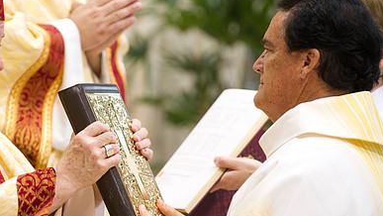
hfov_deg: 8.9
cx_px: 144
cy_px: 137
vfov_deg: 5.0
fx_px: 2469
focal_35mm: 243
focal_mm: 155
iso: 2000
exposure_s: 1/100
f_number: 2.8
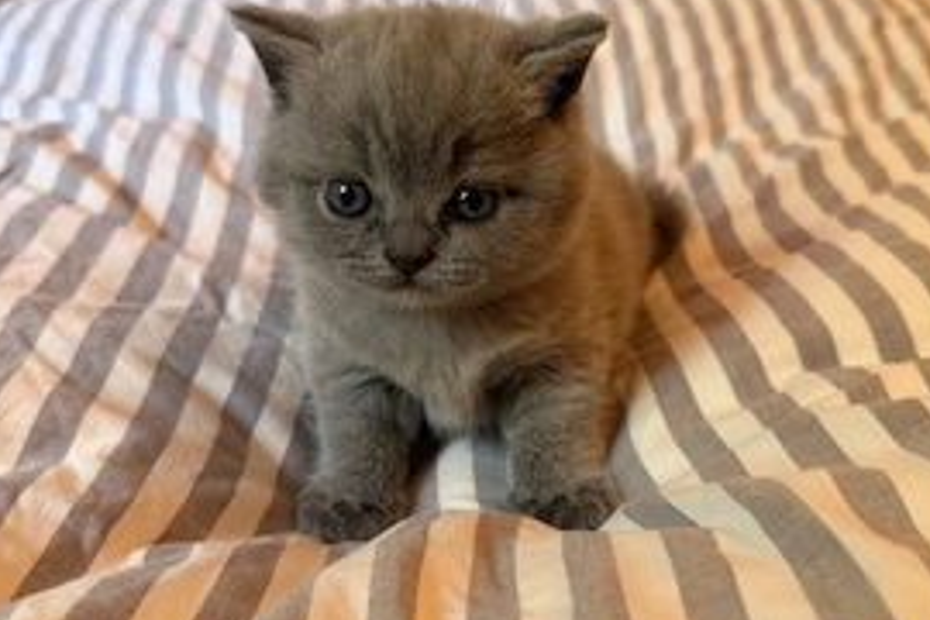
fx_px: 956
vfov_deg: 35.9
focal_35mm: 37
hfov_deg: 51.8
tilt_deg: -16.7
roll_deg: -0.8
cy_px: 310
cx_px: 499
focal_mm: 6.76
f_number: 1.78
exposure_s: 1/97
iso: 200
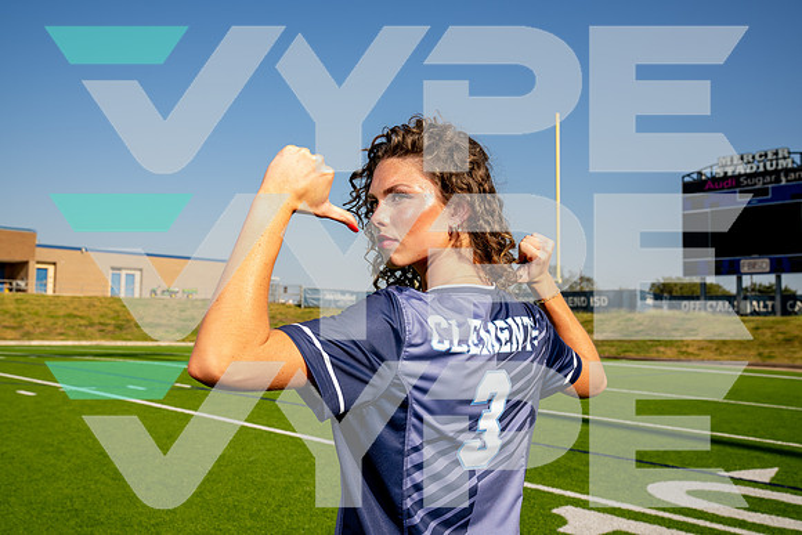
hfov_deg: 55.8
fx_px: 758
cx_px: 401
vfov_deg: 38.9
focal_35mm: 34
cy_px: 268
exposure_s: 1/125
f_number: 7.1
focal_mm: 34
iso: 50
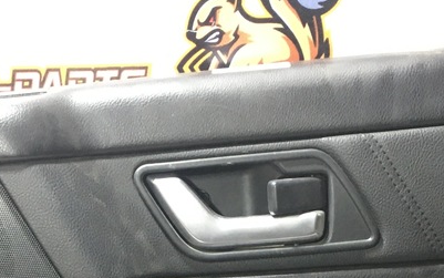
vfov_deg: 12.9
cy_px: 496
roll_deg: +1.9
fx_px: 1114
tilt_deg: -28.7
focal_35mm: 92
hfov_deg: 22.5
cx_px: 214
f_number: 2.2
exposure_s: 1/33
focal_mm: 4.15
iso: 125
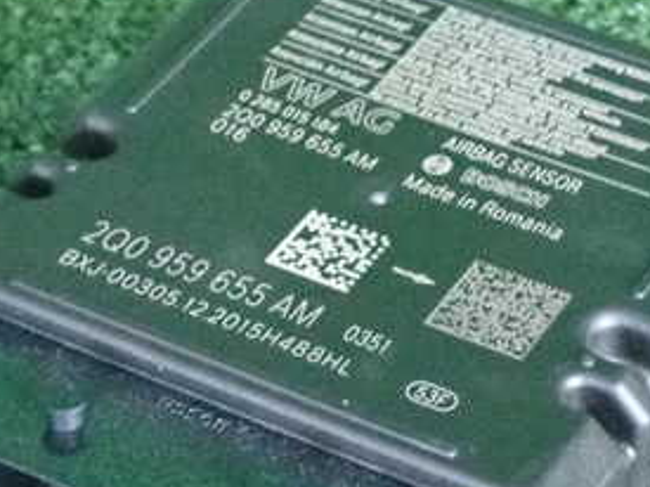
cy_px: 364
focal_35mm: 155
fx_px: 2909
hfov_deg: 12.7
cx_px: 369
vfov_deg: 9.6
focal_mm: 12.73
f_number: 3.9
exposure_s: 1/125
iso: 4000
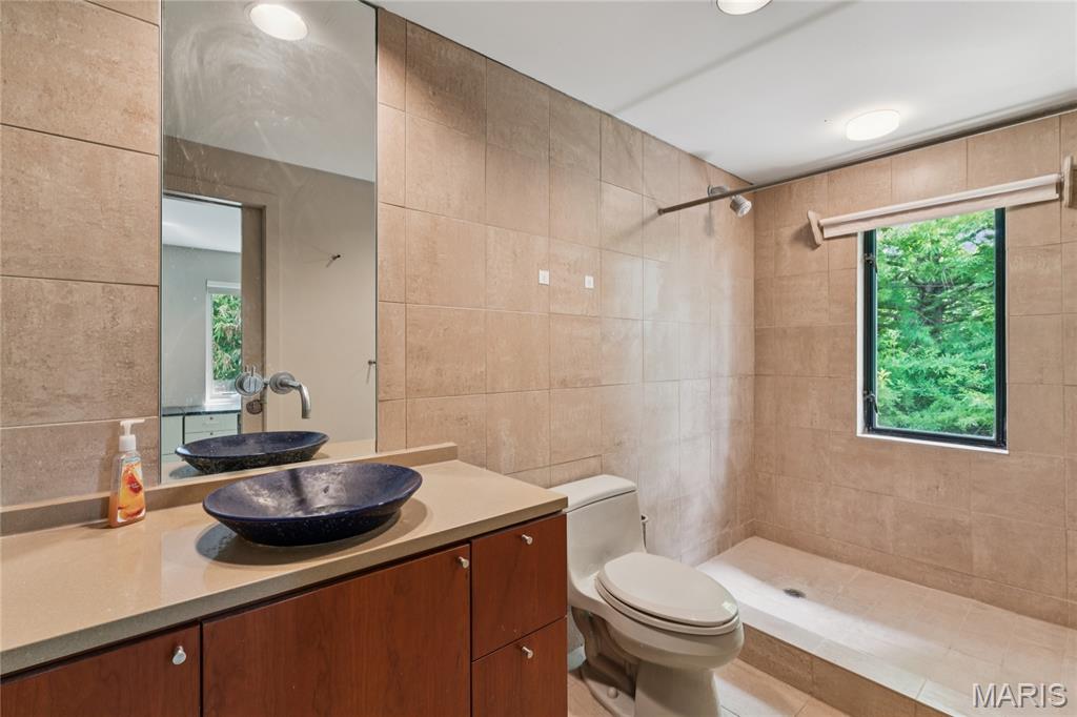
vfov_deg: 74.1
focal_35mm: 16
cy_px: 358
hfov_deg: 97.1
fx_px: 475
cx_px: 538
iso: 320
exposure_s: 1
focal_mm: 15.9
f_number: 13
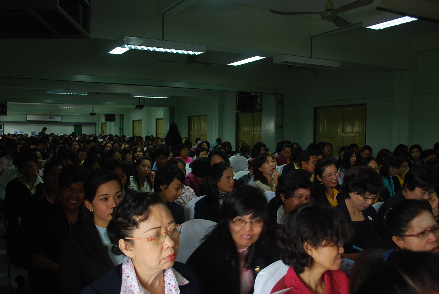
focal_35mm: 33
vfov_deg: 40.1
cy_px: 147
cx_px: 220
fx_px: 403
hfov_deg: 57.2
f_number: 4.5
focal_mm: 22
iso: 200
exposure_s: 1/25
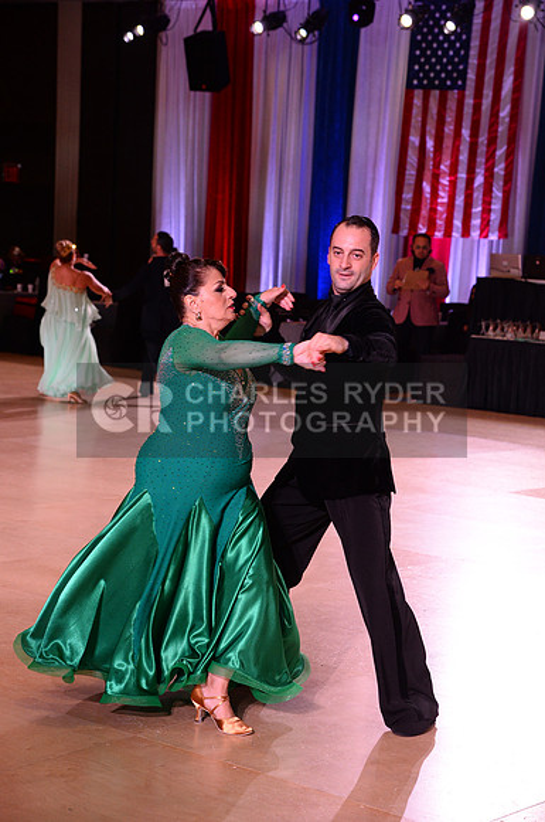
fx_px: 1868
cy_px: 411
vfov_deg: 24.8
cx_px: 272
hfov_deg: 16.6
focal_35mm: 82
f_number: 6.3
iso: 2500
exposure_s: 1/250
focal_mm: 82
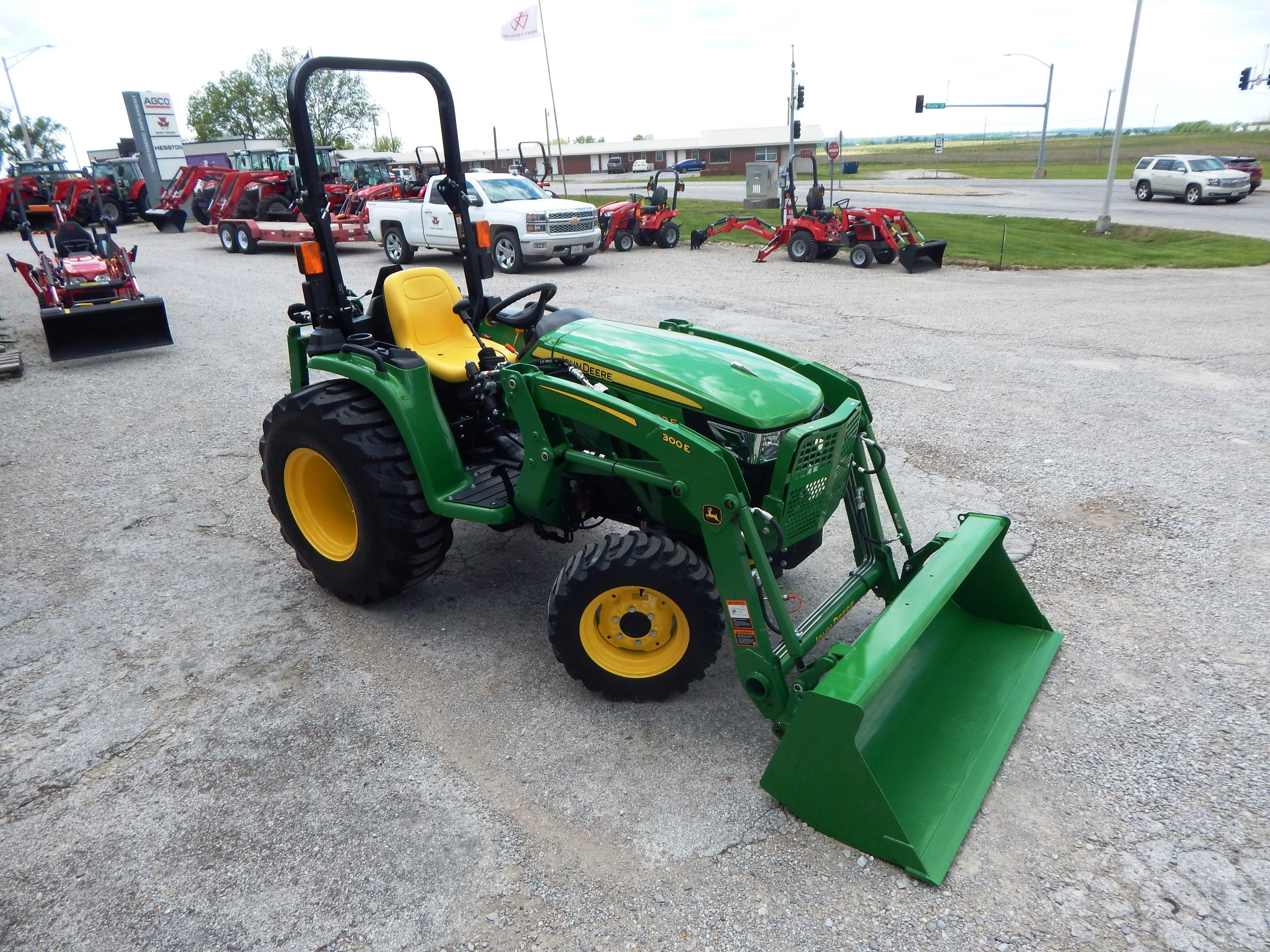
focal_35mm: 22
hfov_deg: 76.4
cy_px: 476
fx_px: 807
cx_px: 635
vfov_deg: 61.1
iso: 125
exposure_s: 1/800
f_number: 3
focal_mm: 4
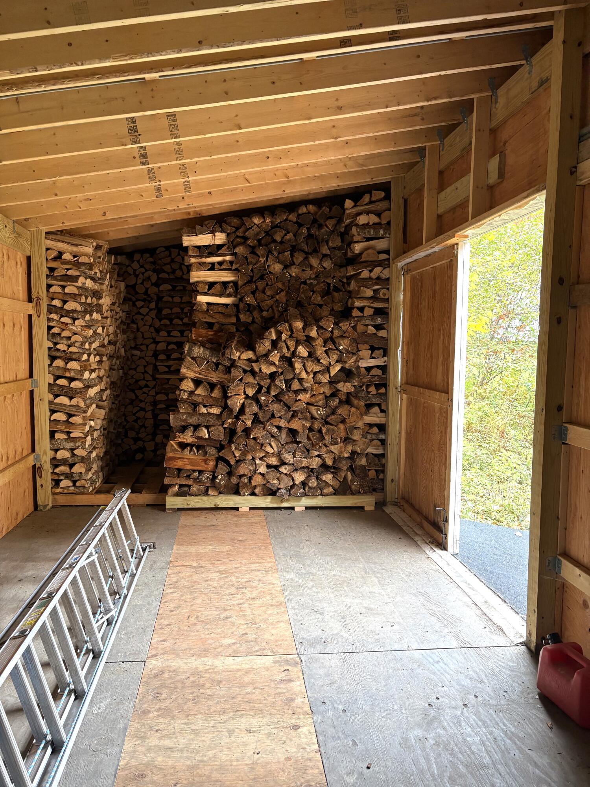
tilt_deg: -4.4
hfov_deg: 53.1
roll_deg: -0.8
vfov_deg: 67.3
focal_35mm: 26
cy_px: 394
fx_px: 591
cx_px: 295
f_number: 1.6
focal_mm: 5.96
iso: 125
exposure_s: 1/113
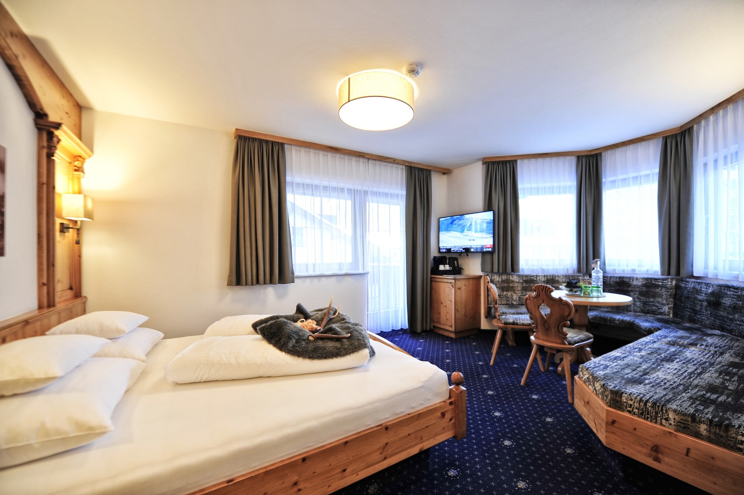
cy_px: 248
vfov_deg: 81.1
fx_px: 289
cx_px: 372
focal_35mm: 14
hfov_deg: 104.3
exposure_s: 1/20
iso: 200
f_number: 4
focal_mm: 14
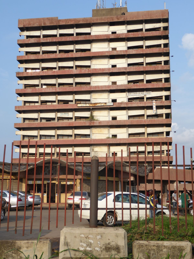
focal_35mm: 54
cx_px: 97
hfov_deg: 27.0
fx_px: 404
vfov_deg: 35.5
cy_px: 130
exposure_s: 1/320
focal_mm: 9.6
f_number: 4.1
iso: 80
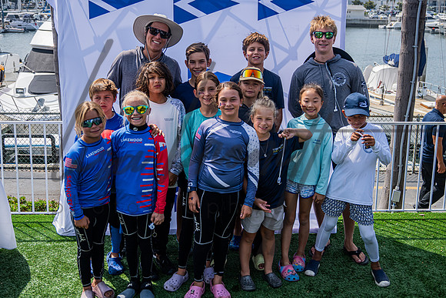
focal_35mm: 43
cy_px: 132
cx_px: 223
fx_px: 537
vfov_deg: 30.9
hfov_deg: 45.1
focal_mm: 39
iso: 320
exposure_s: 1/1250
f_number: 4.8
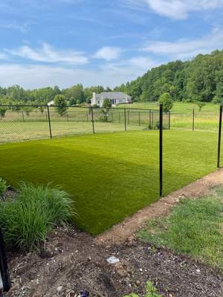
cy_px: 148
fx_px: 223
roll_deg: +3.6
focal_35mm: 26
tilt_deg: -10.6
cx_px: 112
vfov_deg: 67.3
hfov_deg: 53.1
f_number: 1.6
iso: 32
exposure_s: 1/2353
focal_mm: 4.2
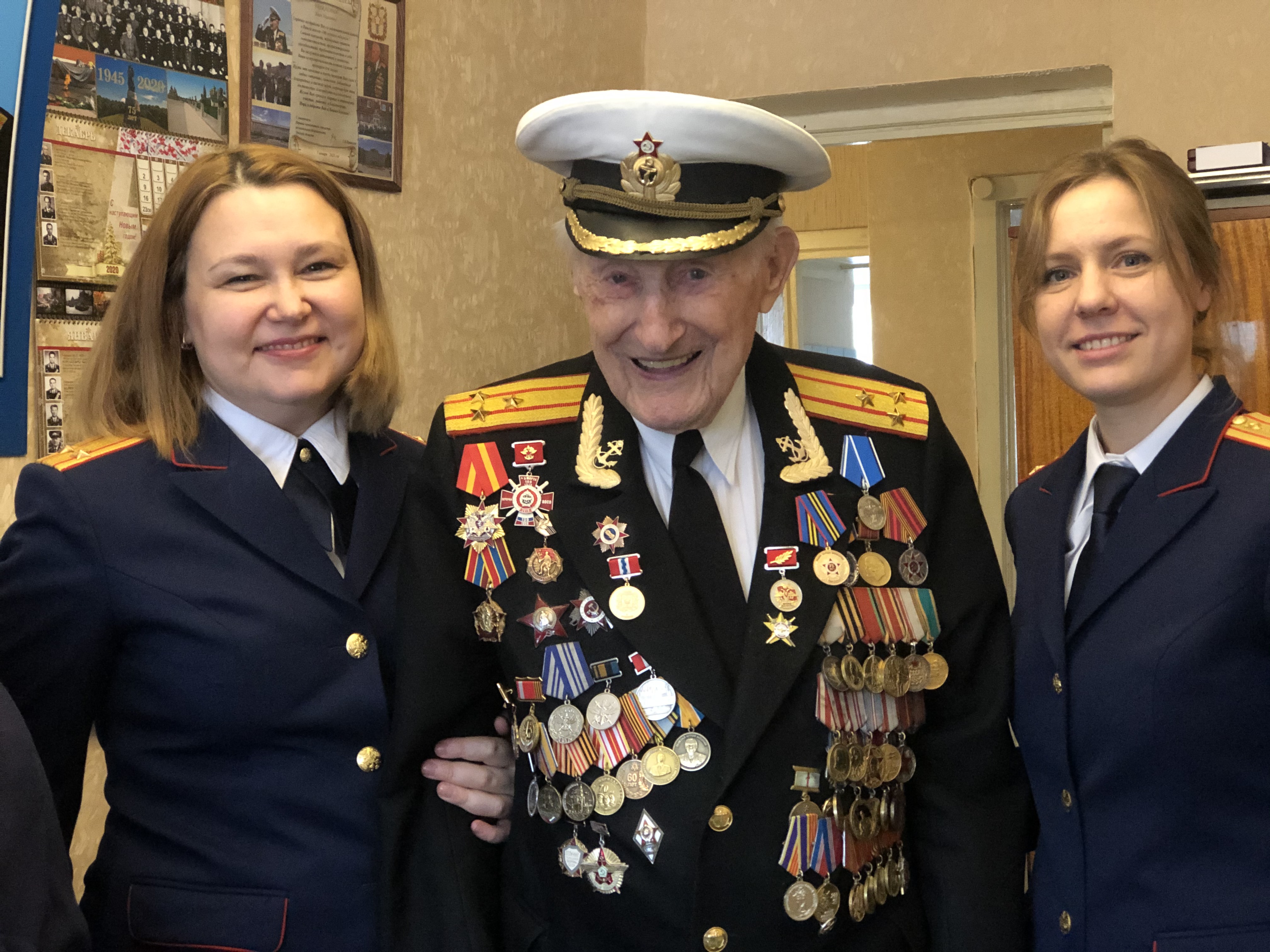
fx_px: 2091
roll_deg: +1.6
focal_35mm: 57
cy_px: 476
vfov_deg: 25.7
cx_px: 635
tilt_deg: -2.3
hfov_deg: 33.8
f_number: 2.8
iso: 400
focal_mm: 6.6
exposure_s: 1/30
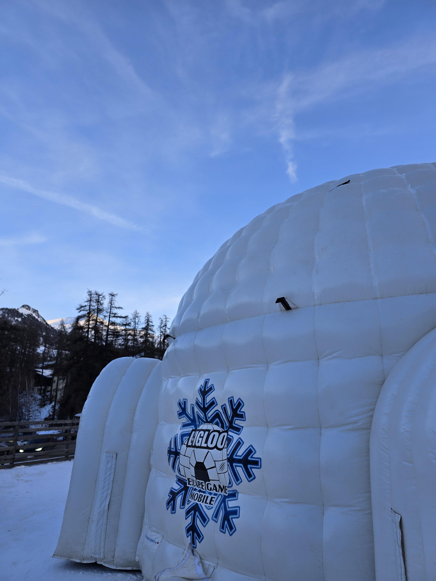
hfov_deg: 58.9
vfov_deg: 73.9
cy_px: 290
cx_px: 218
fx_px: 386
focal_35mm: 23
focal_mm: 6.3
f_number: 1.7
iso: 20
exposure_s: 1/180
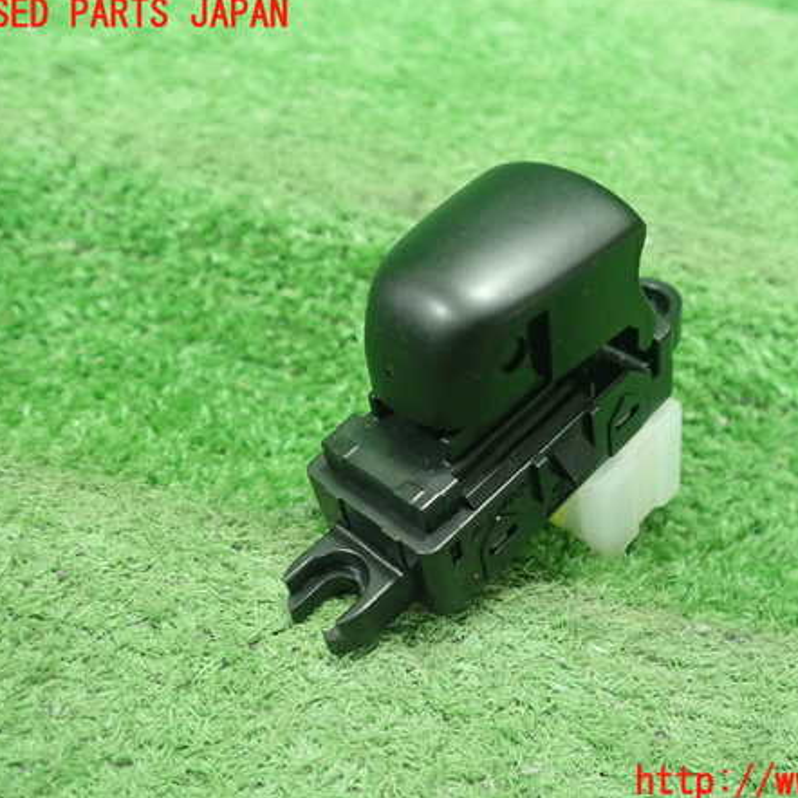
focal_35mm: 36
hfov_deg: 45.6
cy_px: 399
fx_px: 939
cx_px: 502
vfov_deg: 46.0
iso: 640
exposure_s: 1/125
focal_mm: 5.5
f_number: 2.3
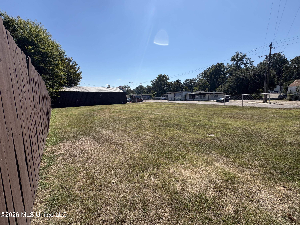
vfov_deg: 85.7
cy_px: 112
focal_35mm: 14
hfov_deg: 102.1
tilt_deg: -8.5
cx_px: 150
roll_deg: +0.7
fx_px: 121
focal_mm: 2.22
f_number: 2.2
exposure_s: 1/2415
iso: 50
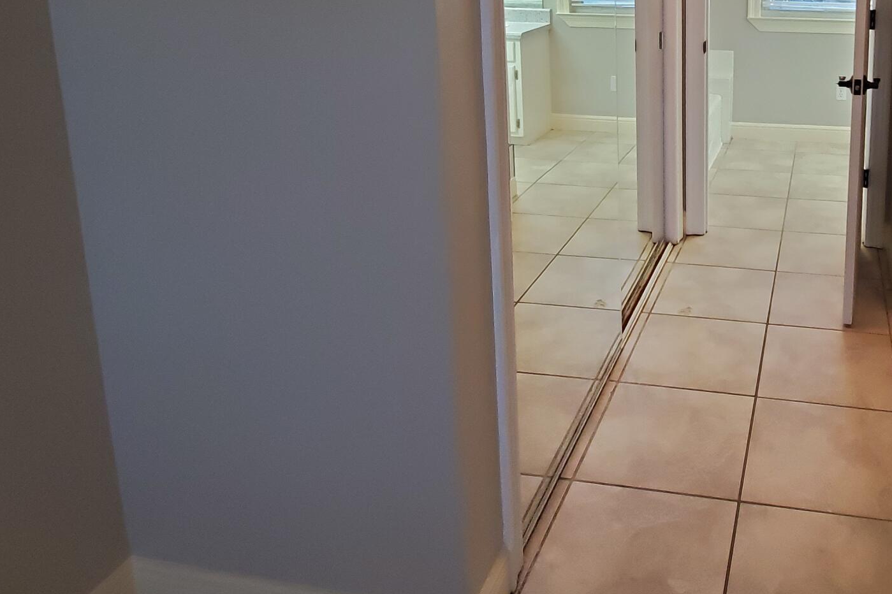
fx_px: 718
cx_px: 706
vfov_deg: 40.9
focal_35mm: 29
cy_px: 41
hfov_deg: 59.0
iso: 200
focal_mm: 1.8
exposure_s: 1/59
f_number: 2.2
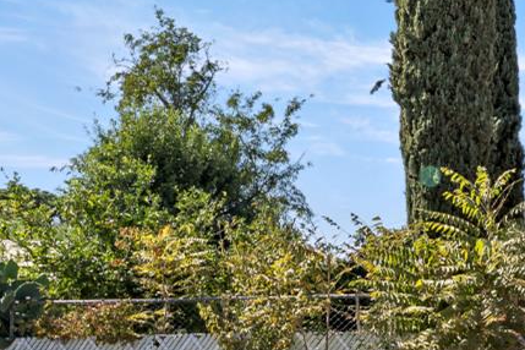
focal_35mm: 49
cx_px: 543
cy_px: 285
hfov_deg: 35.8
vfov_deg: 26.9
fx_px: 715
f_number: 10
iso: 80
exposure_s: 1/160
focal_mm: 14
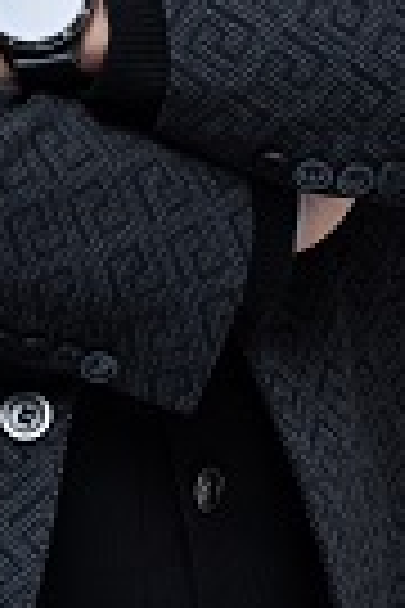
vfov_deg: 6.6
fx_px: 5231
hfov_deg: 4.4
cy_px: -243
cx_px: 22
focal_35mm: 310
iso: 100
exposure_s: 1/125
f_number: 5.6
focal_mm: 70
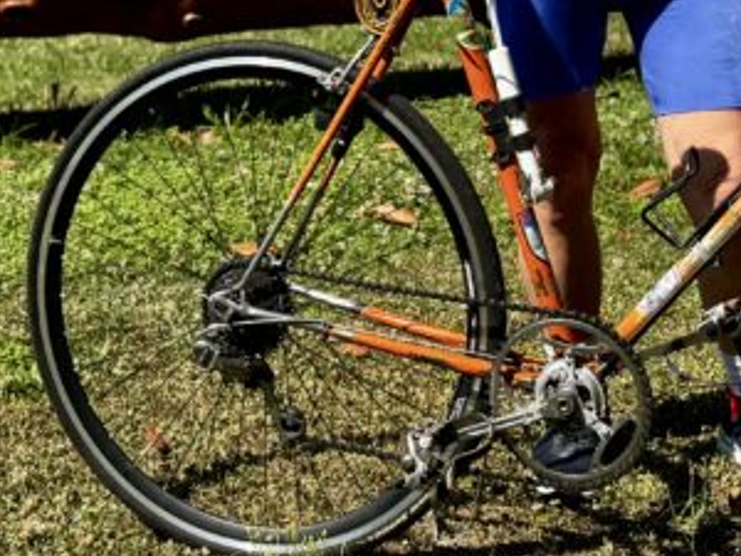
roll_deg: +0.0
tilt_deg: -4.9
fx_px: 1755
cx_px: 435
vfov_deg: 17.0
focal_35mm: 82
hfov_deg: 23.8
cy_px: -166
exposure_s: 1/4608
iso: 80
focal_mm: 6.76
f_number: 1.78
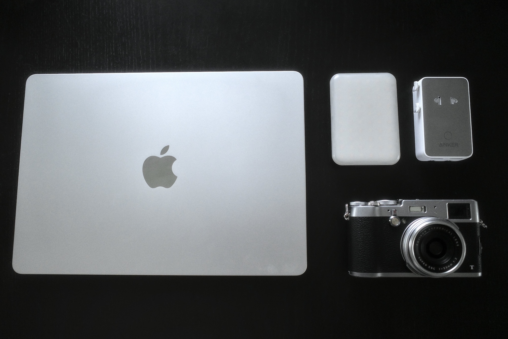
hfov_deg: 65.5
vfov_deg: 46.4
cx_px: 254
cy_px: 170
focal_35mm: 28
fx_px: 395
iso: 1600
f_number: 2.8
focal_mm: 18.3
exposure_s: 1/30
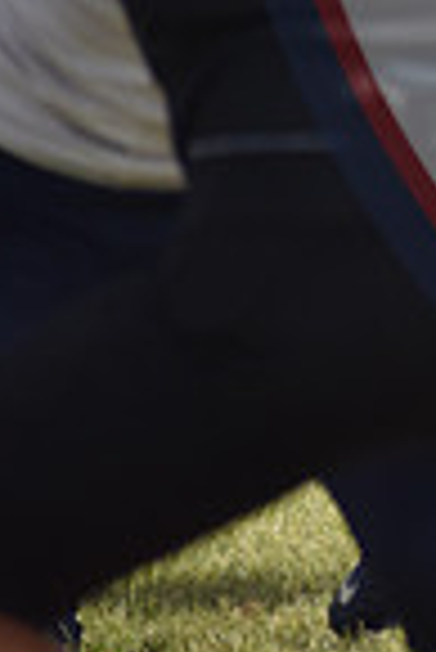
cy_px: -178
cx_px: 1209
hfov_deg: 1.2
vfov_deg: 1.8
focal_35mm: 1167
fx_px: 21148
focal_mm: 195
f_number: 5.6
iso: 360
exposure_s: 1/2000
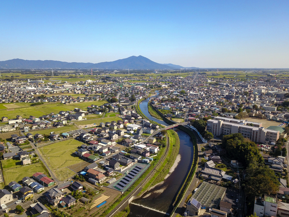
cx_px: 144
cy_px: 108
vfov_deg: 53.1
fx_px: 217
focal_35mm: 26
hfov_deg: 67.3
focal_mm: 4.7
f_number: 2.2
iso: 100
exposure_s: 1/131
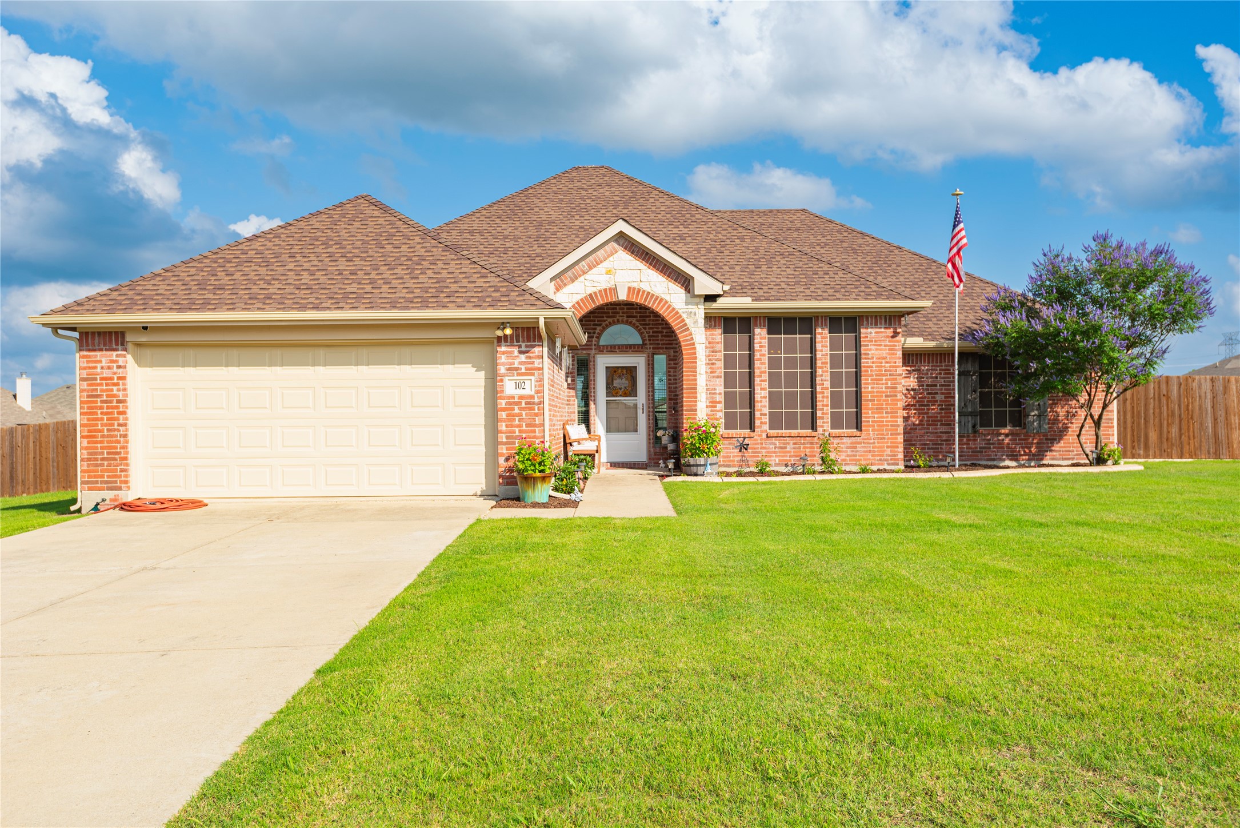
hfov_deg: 60.3
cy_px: 414
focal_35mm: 31
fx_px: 1068
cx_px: 620
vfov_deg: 42.4
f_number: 7.1
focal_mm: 31
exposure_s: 1/320
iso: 100
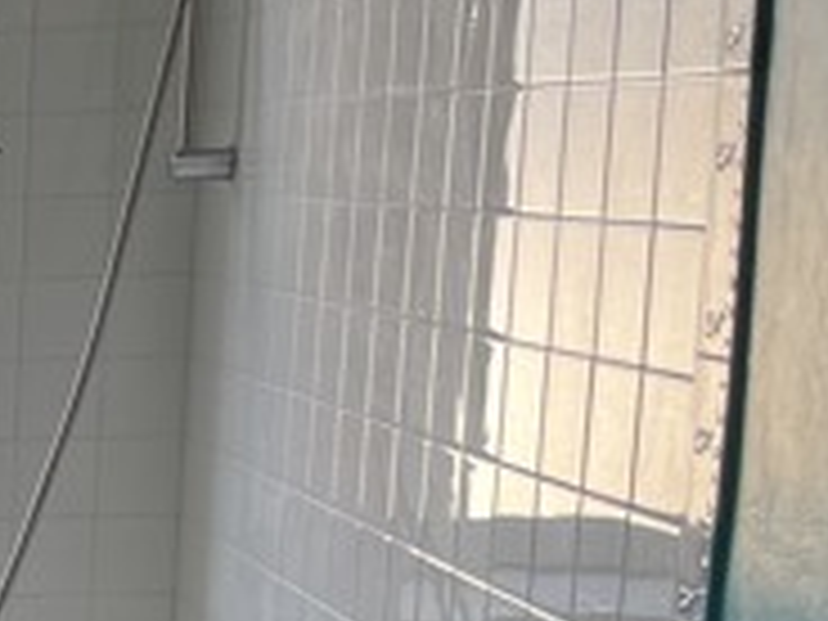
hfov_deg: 13.9
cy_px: 819
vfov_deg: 12.7
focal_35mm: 113
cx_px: -963
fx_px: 2703
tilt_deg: -14.0
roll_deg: +3.5
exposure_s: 1/121
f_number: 1.6
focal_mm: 5.1
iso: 64
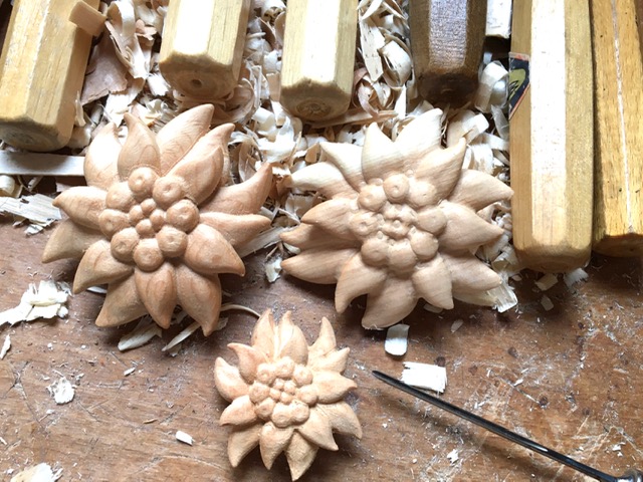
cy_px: 241
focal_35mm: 29
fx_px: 539
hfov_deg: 61.7
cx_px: 322
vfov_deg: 48.2
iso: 64
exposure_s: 1/33
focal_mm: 4.15
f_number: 2.2
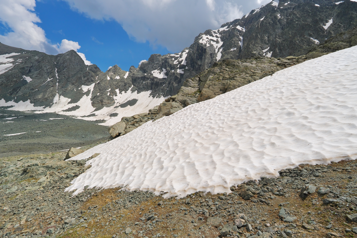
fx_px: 164
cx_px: 178
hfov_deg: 95.0
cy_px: 119
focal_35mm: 16
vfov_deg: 72.1
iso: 100
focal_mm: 11
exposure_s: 1/250
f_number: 10
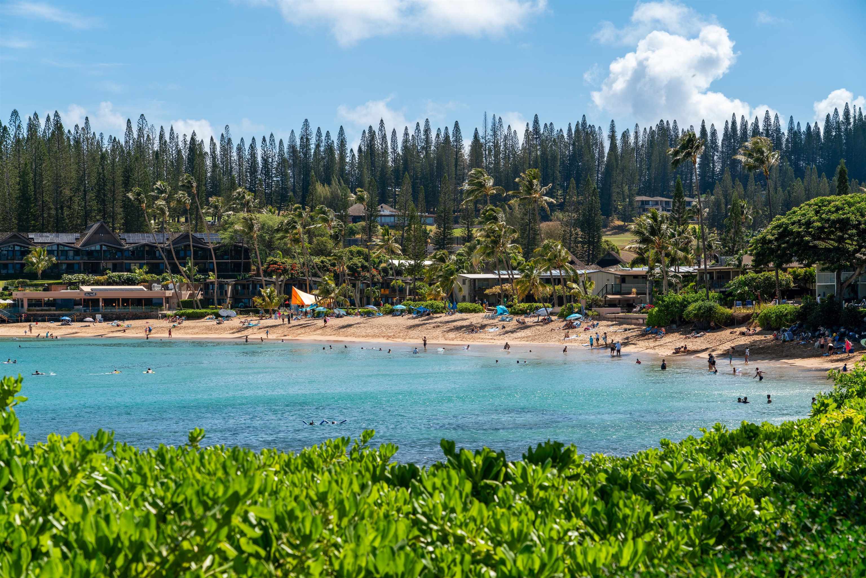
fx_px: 2045
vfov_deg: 16.1
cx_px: 433
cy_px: 289
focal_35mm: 85
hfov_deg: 23.9
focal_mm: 85
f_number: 8
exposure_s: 1/250
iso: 100
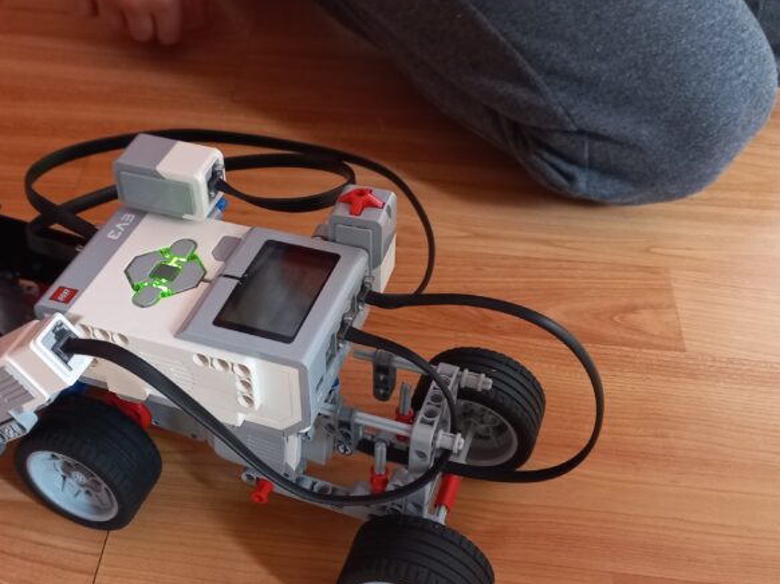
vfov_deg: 32.7
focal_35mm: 44
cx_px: 289
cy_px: 352
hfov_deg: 42.6
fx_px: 991
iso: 320
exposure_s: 1/25
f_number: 1.8
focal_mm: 4.6
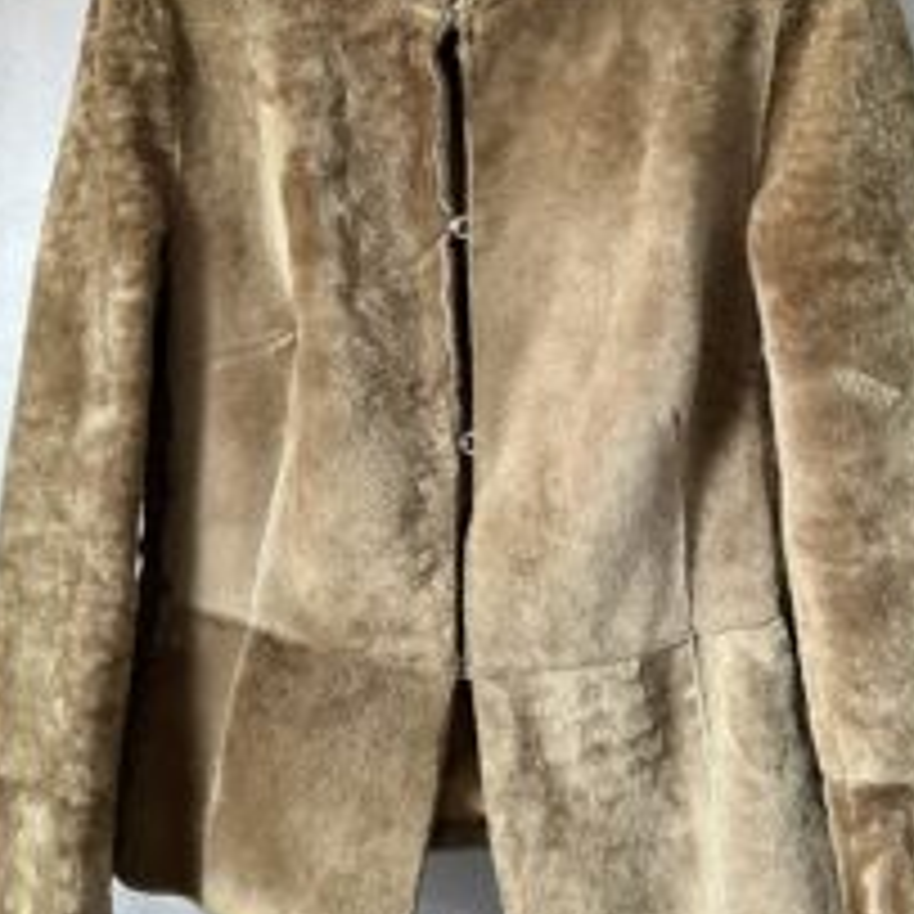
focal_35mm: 40
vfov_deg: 40.7
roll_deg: -0.7
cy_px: 227
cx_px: 493
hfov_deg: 41.8
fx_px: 1195
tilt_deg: +2.6
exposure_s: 1/60
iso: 320
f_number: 1.5
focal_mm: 5.7
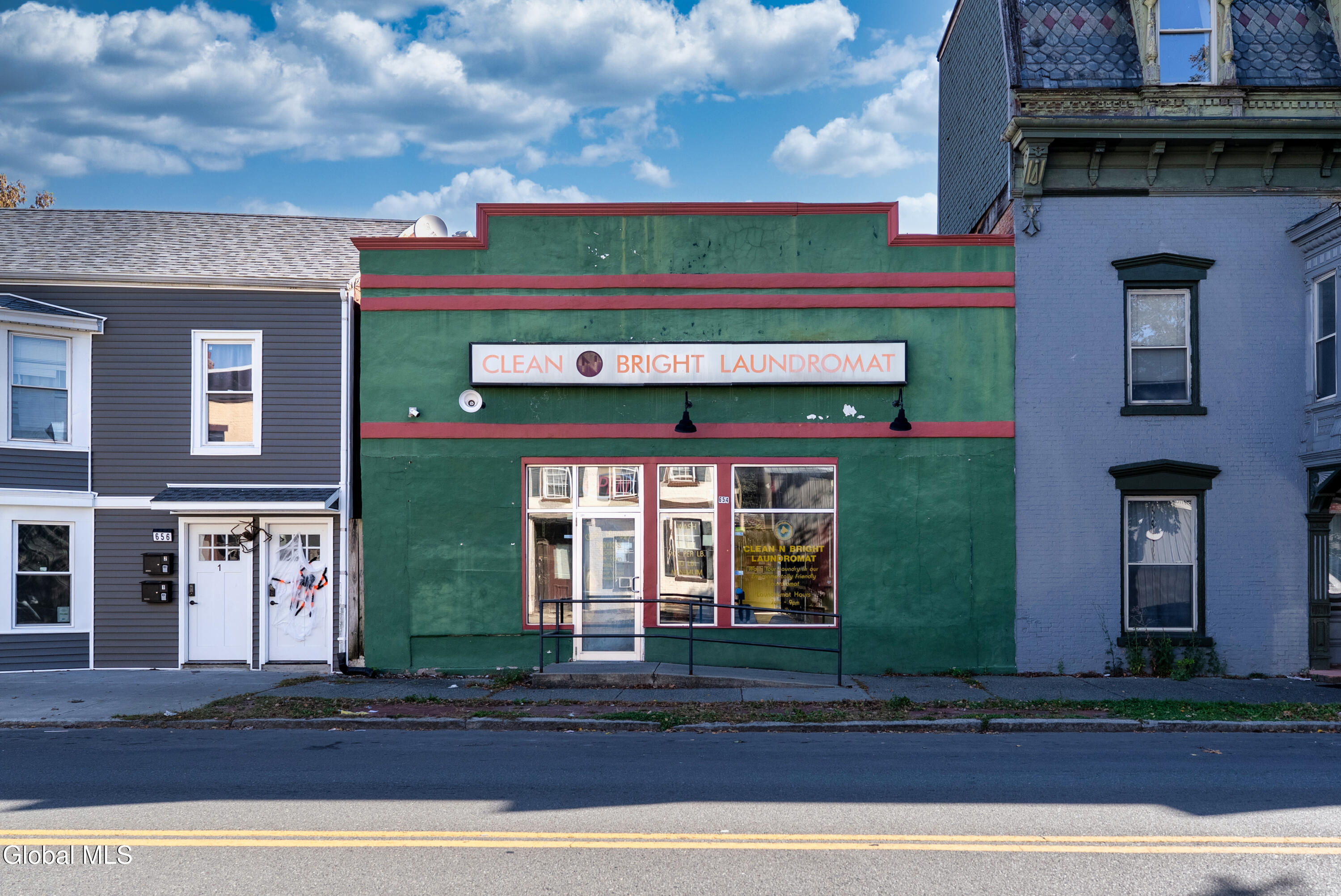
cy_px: 448
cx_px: 670
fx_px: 1081
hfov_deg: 63.6
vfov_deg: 45.0
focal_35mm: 29
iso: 250
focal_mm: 29
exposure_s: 1/400
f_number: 5.6
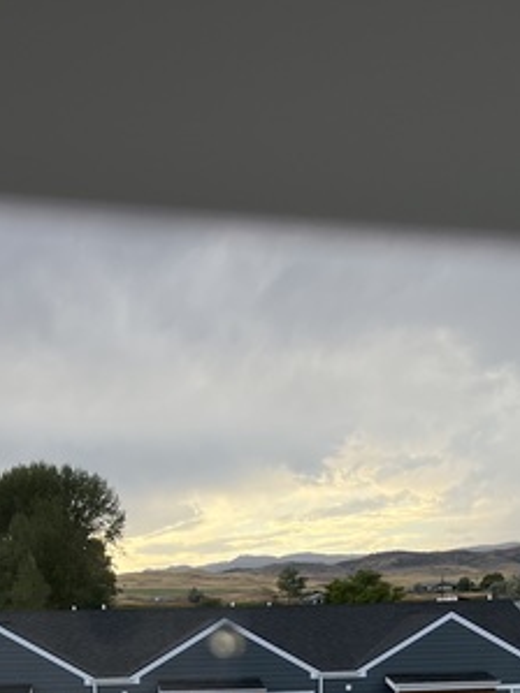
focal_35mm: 58
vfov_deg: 29.9
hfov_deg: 25.1
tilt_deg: -6.9
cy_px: 759
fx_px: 1163
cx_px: 186
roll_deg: +1.7
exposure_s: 1/571
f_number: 1.6
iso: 50
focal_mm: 5.1
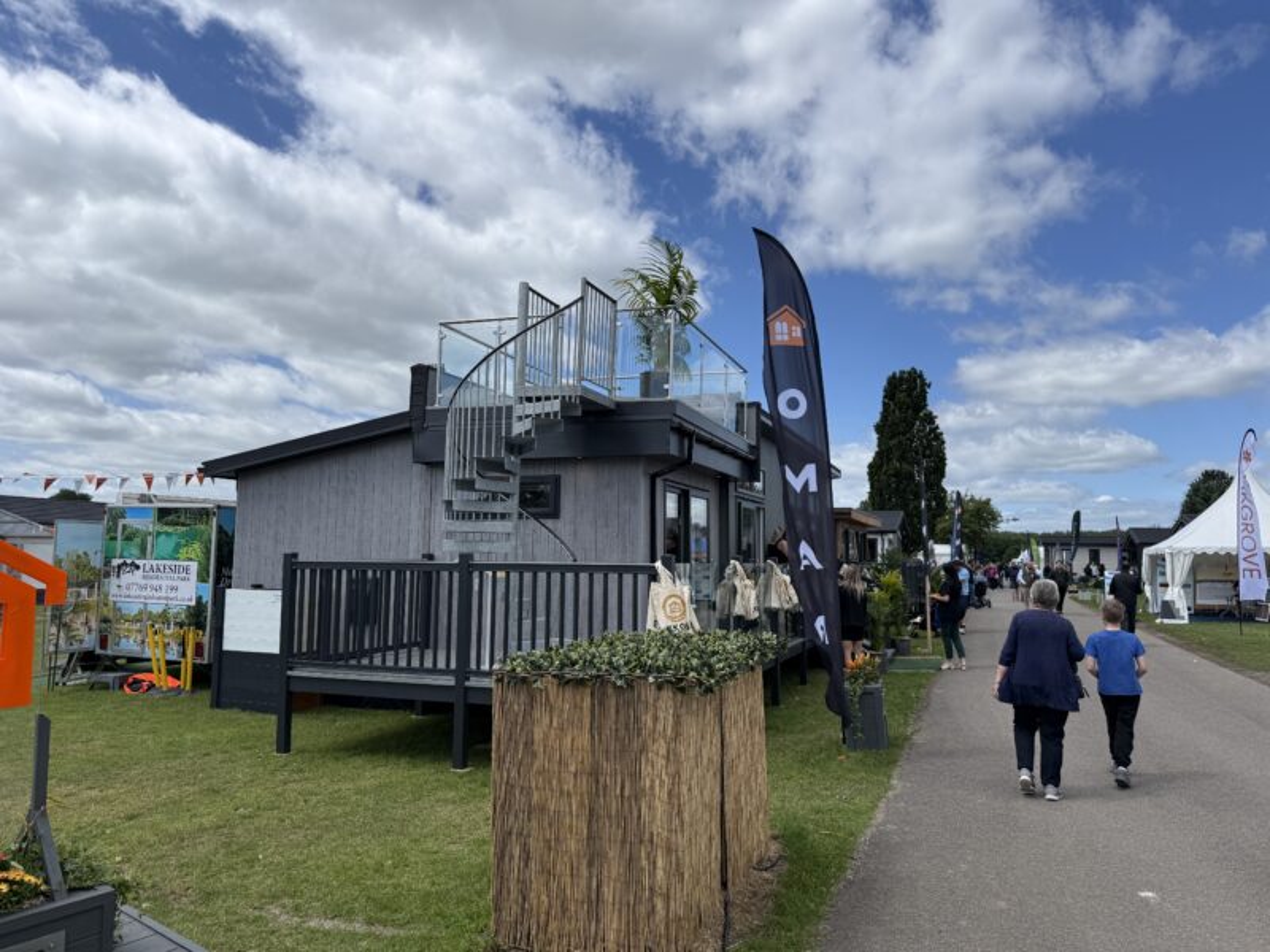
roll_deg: -1.4
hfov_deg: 71.6
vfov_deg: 56.8
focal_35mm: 24
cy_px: 476
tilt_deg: +6.2
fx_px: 881
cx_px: 635
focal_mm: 6.76
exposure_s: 1/7353
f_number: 1.78
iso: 80
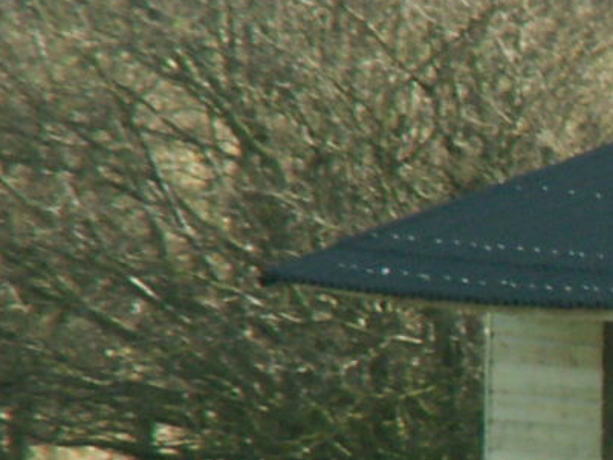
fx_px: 37979
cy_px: 446
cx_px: 865
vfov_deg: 0.7
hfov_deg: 0.9
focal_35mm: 2144
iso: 50
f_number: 6.3
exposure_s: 1/100
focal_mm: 69.45
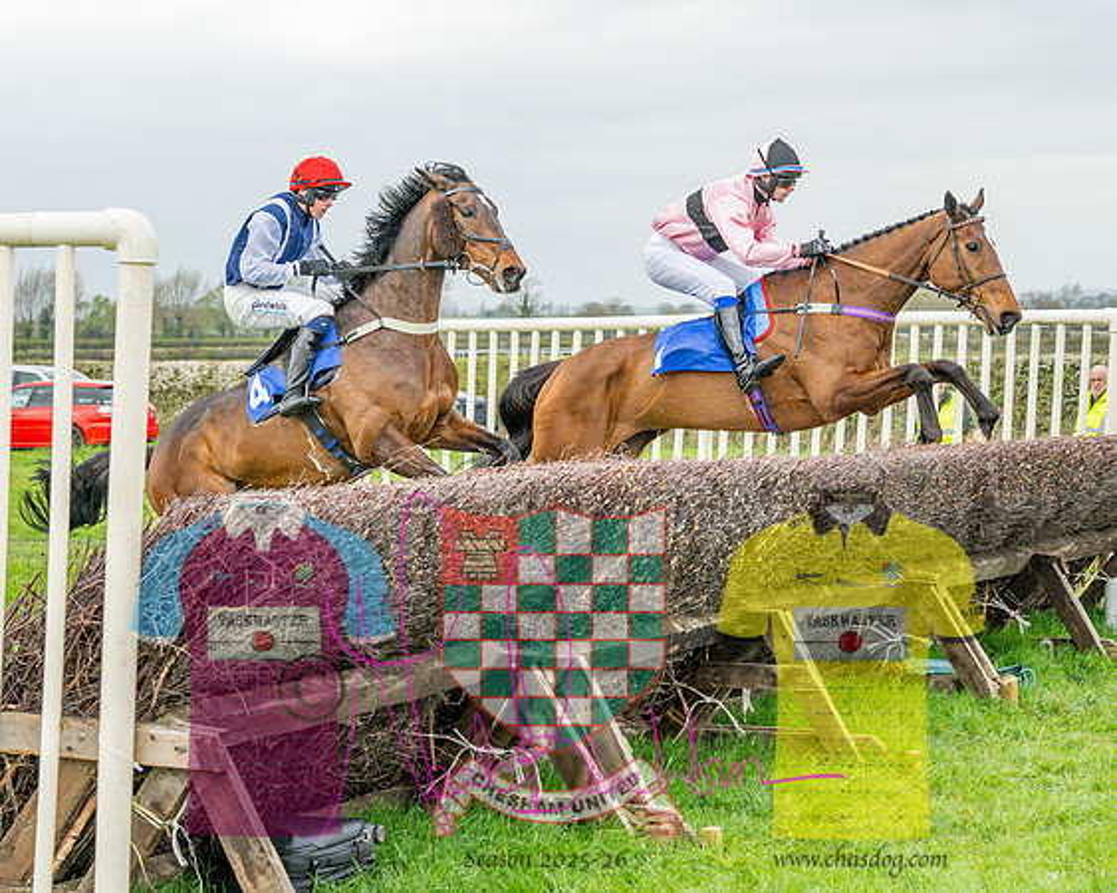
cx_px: 321
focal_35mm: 96
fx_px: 3183
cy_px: 525
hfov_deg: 19.8
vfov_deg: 16.0
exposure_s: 1/1600
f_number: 4
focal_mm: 48
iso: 800
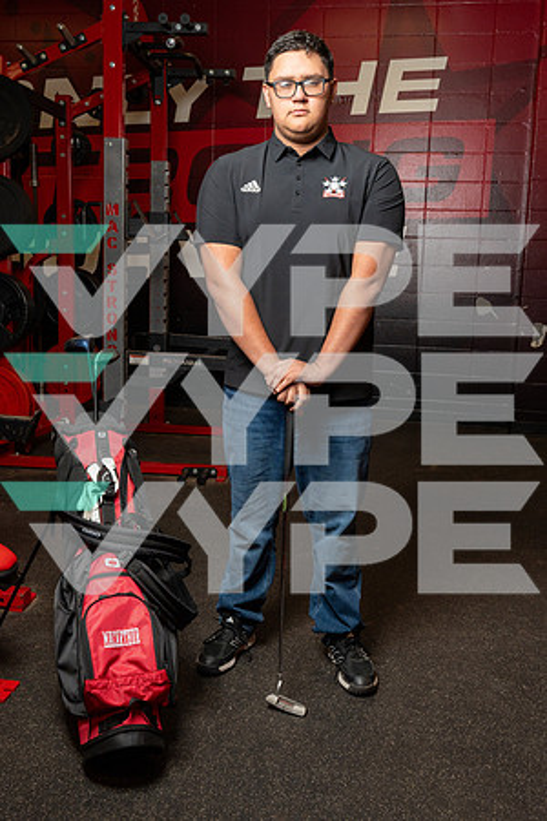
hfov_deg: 35.1
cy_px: 410
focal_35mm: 38
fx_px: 866
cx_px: 274
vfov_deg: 50.7
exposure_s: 1/200
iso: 800
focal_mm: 38
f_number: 8
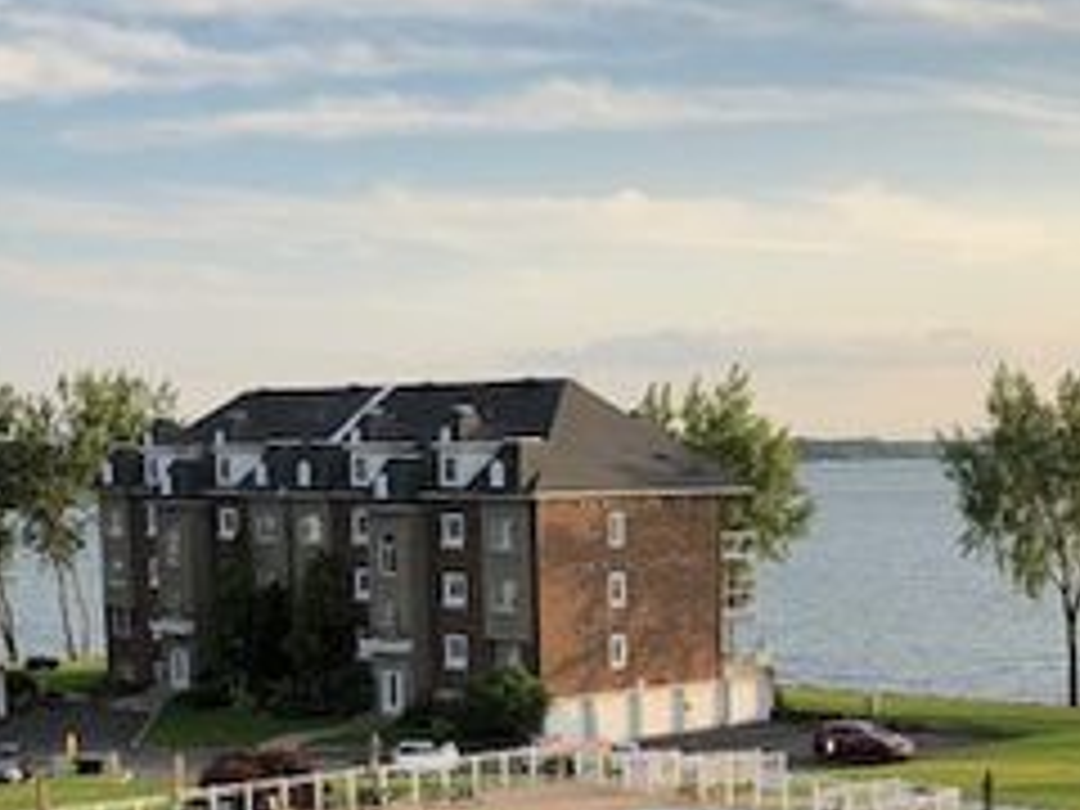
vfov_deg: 20.4
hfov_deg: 27.7
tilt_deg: -7.7
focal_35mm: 70
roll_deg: +1.7
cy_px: 783
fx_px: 2184
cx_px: 666
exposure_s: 1/750
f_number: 1.8
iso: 20
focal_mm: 3.99
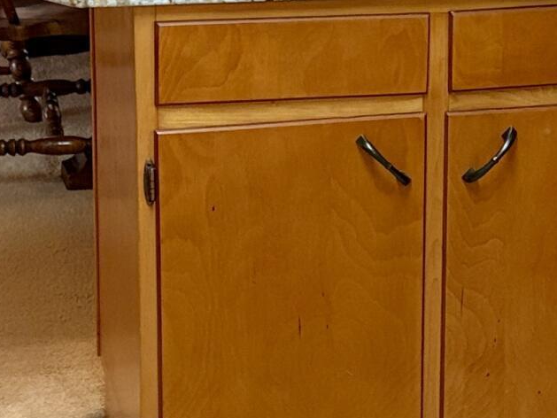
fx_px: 1996
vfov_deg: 11.9
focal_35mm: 124
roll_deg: -1.1
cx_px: 429
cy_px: 46
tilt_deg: -14.0
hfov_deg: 15.8
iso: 320
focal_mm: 5.96
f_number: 1.6
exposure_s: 1/60
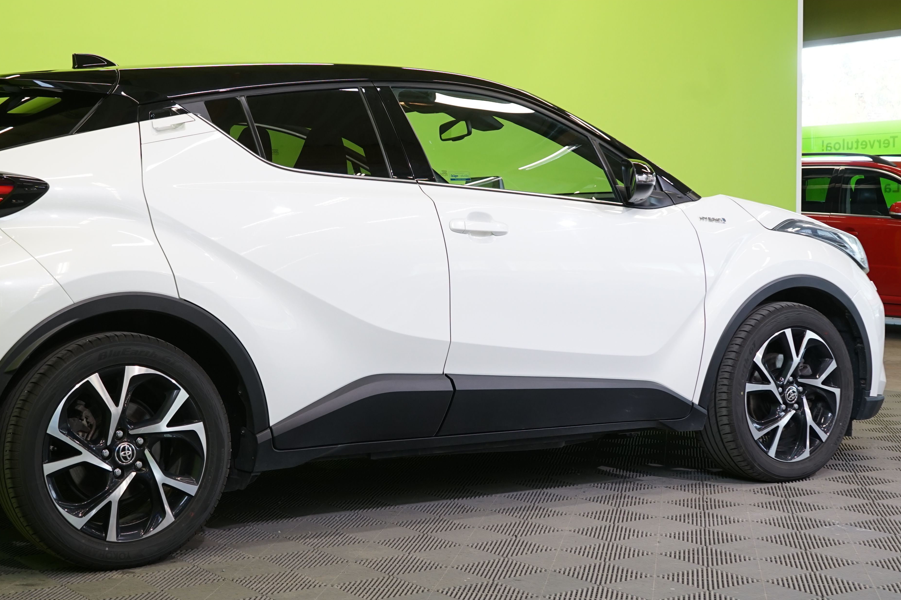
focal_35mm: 58
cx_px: 309
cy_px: 310
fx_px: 1452
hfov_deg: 34.2
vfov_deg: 23.4
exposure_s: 1/30
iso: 500
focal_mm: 36
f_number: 6.3
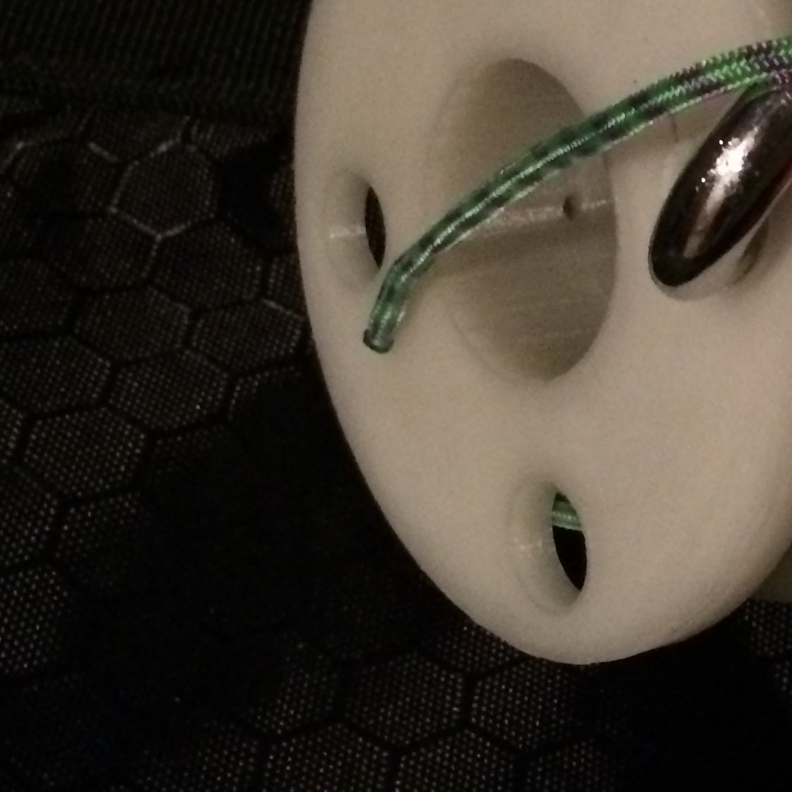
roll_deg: -0.1
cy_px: 129
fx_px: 2252
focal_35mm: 87
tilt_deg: -43.6
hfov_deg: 19.4
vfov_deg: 19.7
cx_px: 794
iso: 640
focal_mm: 4.15
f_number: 2.2
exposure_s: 1/15
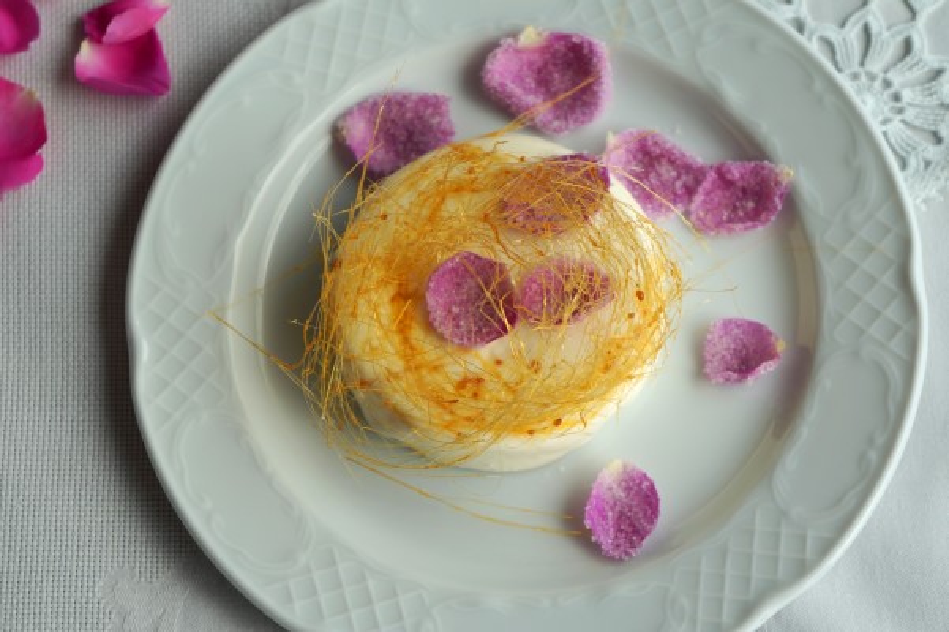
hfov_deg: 26.0
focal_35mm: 78
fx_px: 2055
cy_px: 316
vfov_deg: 17.5
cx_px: 474
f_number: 5
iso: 100
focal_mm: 52
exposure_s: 1/100
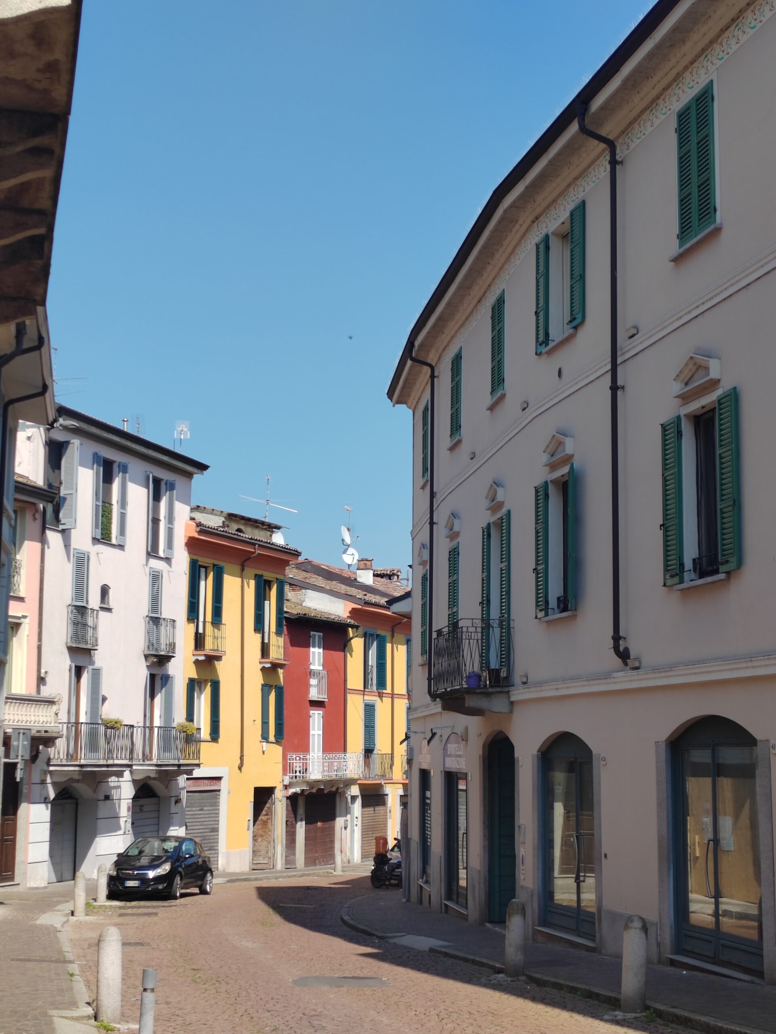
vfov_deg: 34.9
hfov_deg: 26.6
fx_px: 1644
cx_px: 388
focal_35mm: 55
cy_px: 517
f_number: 1.9
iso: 100
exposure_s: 1/1100
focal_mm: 5.52
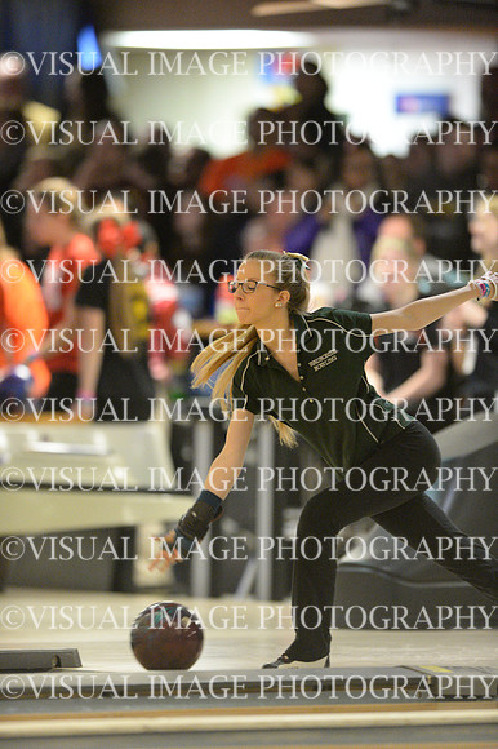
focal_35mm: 400
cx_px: 249
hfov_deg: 3.4
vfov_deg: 5.2
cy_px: 374
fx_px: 8309
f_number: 2.8
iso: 10000
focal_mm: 400
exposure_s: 1/320
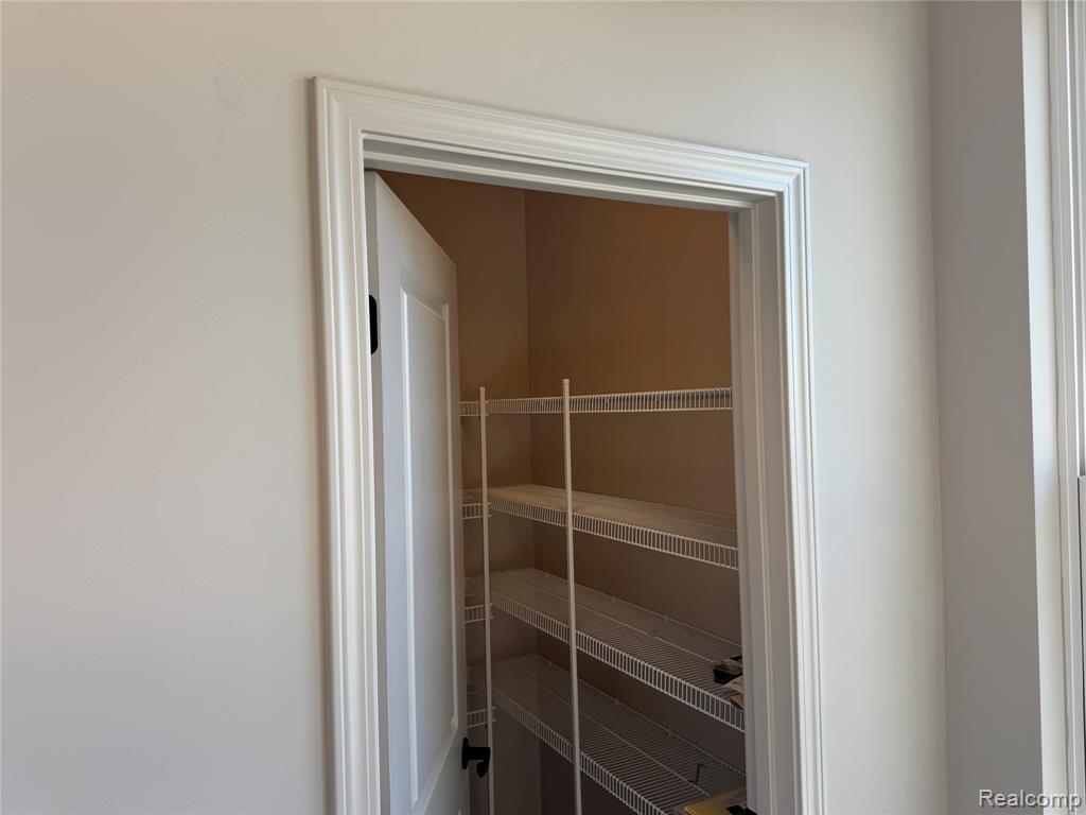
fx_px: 753
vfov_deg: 56.8
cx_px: 543
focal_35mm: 24
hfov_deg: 71.6
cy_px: 408
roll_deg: +2.0
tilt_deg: +0.1
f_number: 1.78
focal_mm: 6.76
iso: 64
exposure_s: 1/237
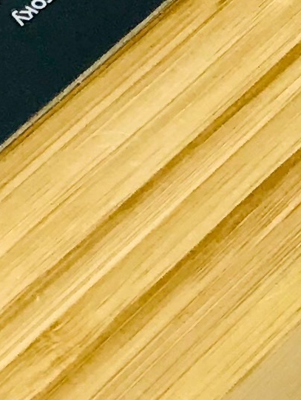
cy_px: -624
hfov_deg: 3.5
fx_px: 4912
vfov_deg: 4.5
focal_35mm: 424
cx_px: -206
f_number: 2.8
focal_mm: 6.6
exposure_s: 1/163
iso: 20
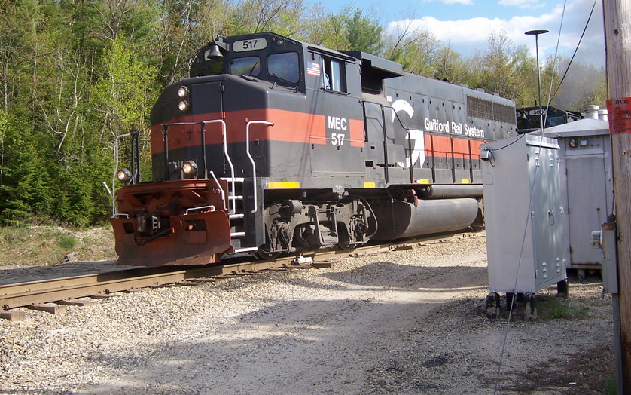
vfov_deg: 29.8
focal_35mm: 43
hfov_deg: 46.2
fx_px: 740
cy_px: 158
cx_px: 312
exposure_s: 1/500
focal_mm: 6.7
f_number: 4
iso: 80
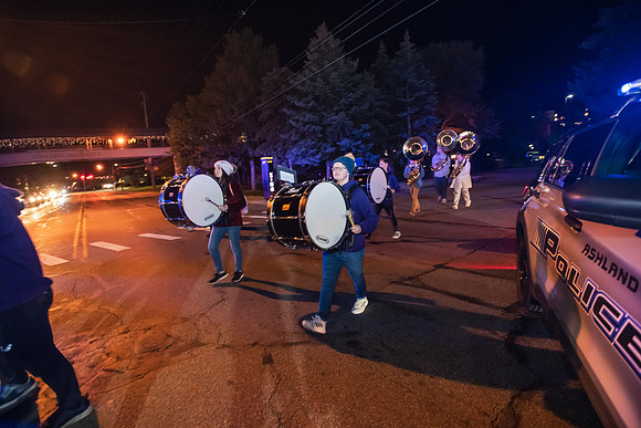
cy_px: 214
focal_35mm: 17
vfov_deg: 70.5
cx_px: 320
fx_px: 303
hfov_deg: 93.3
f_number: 3.5
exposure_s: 1/50
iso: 5000
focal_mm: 17
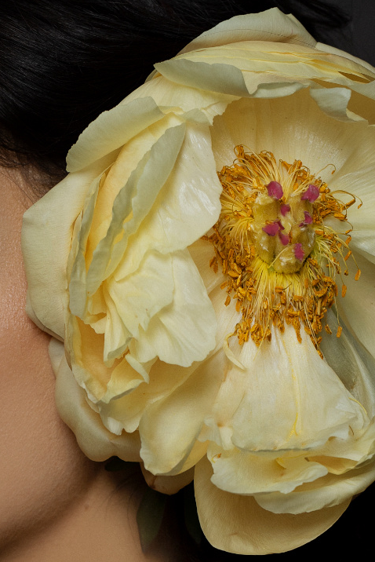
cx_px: 114
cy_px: 606
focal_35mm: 134
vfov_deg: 14.9
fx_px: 2092
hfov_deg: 10.2
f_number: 5.6
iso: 100
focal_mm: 50
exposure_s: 1/200
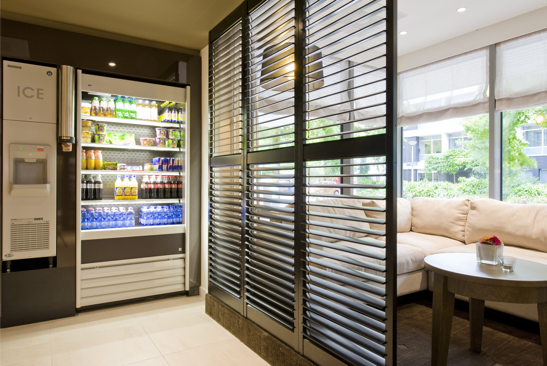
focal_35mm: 24
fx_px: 365
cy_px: 183
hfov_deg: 73.7
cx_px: 274
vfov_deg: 53.2
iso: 400
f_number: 14
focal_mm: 24
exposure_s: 1/1.67
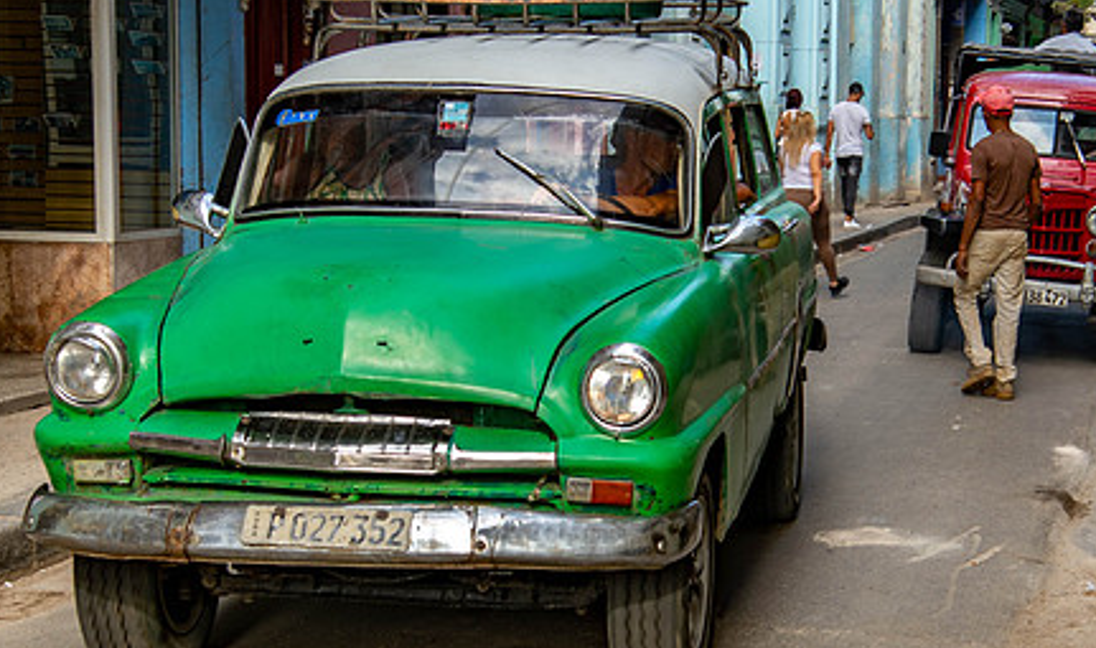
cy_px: 415
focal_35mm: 85
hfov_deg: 24.5
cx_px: 769
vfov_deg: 14.8
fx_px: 2502
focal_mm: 44
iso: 100
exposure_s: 1/125
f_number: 5.6
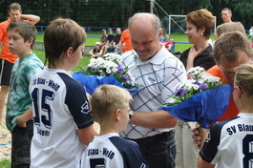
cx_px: 163
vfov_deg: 13.8
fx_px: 694
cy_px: 54
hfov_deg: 20.6
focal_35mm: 99
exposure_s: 1/160
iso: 200
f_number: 6.3
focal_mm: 35
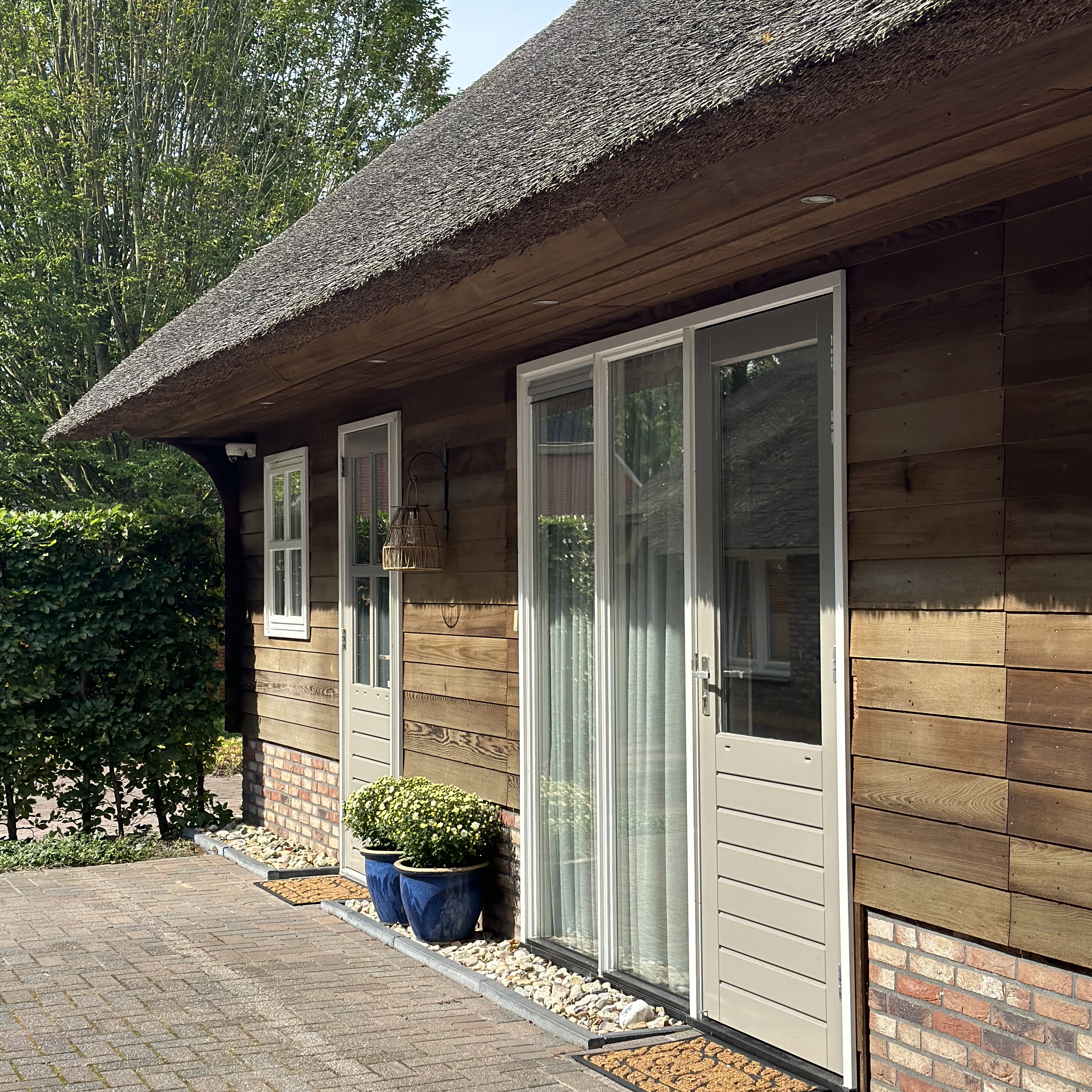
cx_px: 552
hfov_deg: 29.6
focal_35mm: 58
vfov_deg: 29.6
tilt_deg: +1.5
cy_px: 545
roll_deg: +0.2
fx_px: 2070
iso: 100
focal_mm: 6.86
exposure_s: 1/3058
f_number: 1.78
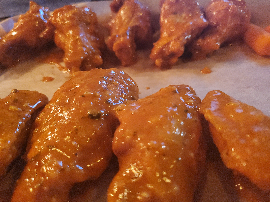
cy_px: 101
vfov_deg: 53.1
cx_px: 135
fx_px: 203
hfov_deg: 67.3
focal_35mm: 26
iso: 640
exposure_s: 1/30
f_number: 1.5
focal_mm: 4.3
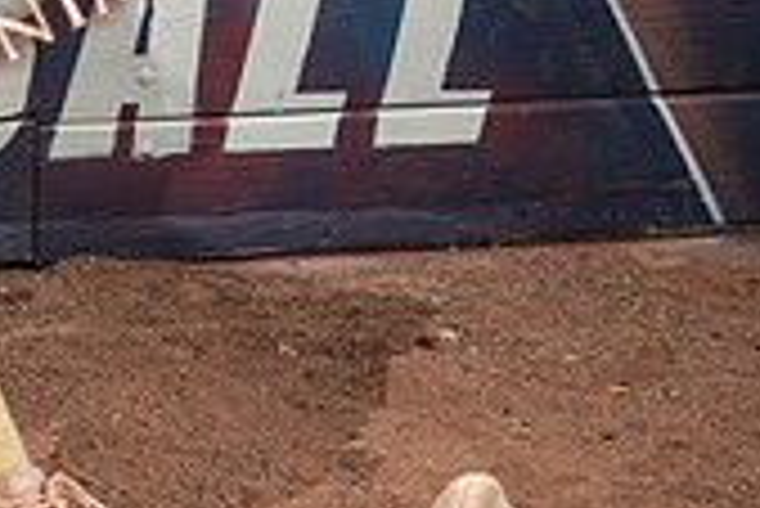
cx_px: -310
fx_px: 3845
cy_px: 57
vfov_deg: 7.5
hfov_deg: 10.9
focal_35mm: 182
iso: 100
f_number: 7.1
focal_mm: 50
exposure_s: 1/320
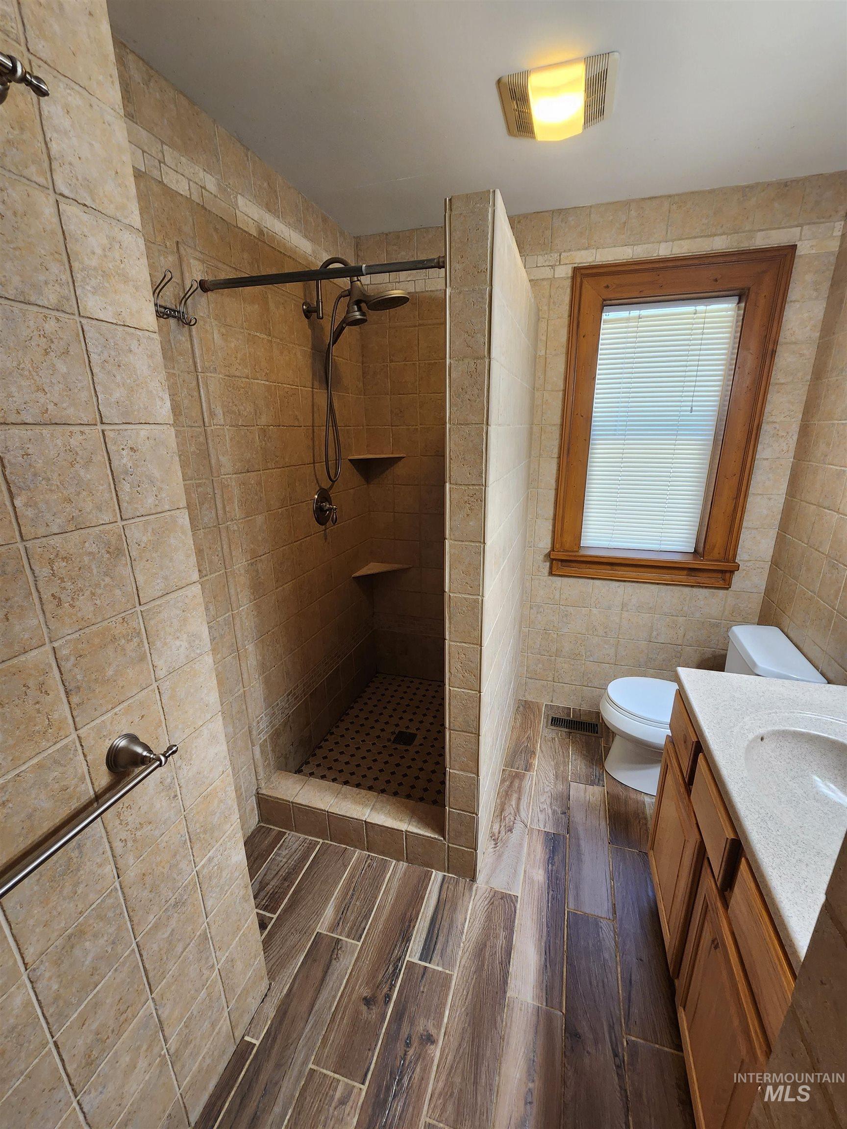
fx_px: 424
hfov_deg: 89.9
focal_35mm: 13
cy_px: 564
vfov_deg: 106.2
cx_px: 424
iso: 200
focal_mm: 2.2
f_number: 2.2
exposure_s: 1/60
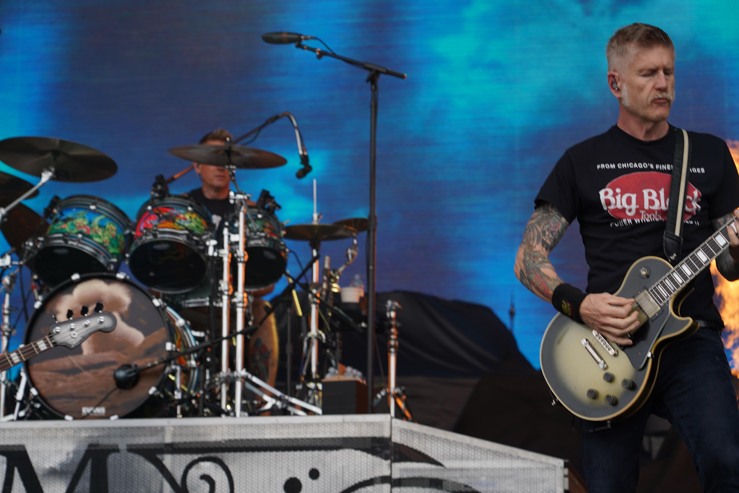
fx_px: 2155
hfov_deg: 19.5
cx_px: 370
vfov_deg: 13.0
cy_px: 246
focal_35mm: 105
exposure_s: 1/200
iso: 100
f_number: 5
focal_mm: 105
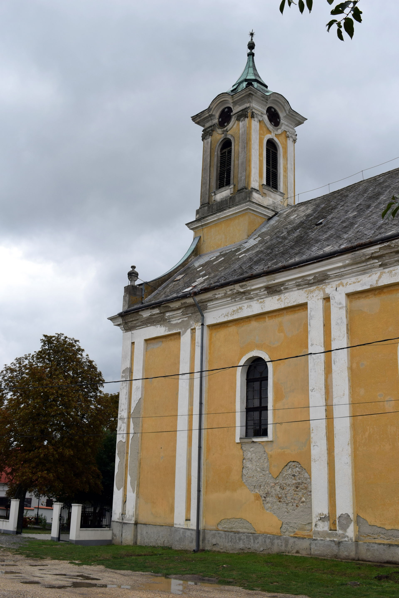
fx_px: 673
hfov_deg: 33.0
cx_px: 200
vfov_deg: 47.9
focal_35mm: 40
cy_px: 299
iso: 200
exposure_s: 1/320
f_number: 9
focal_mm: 27
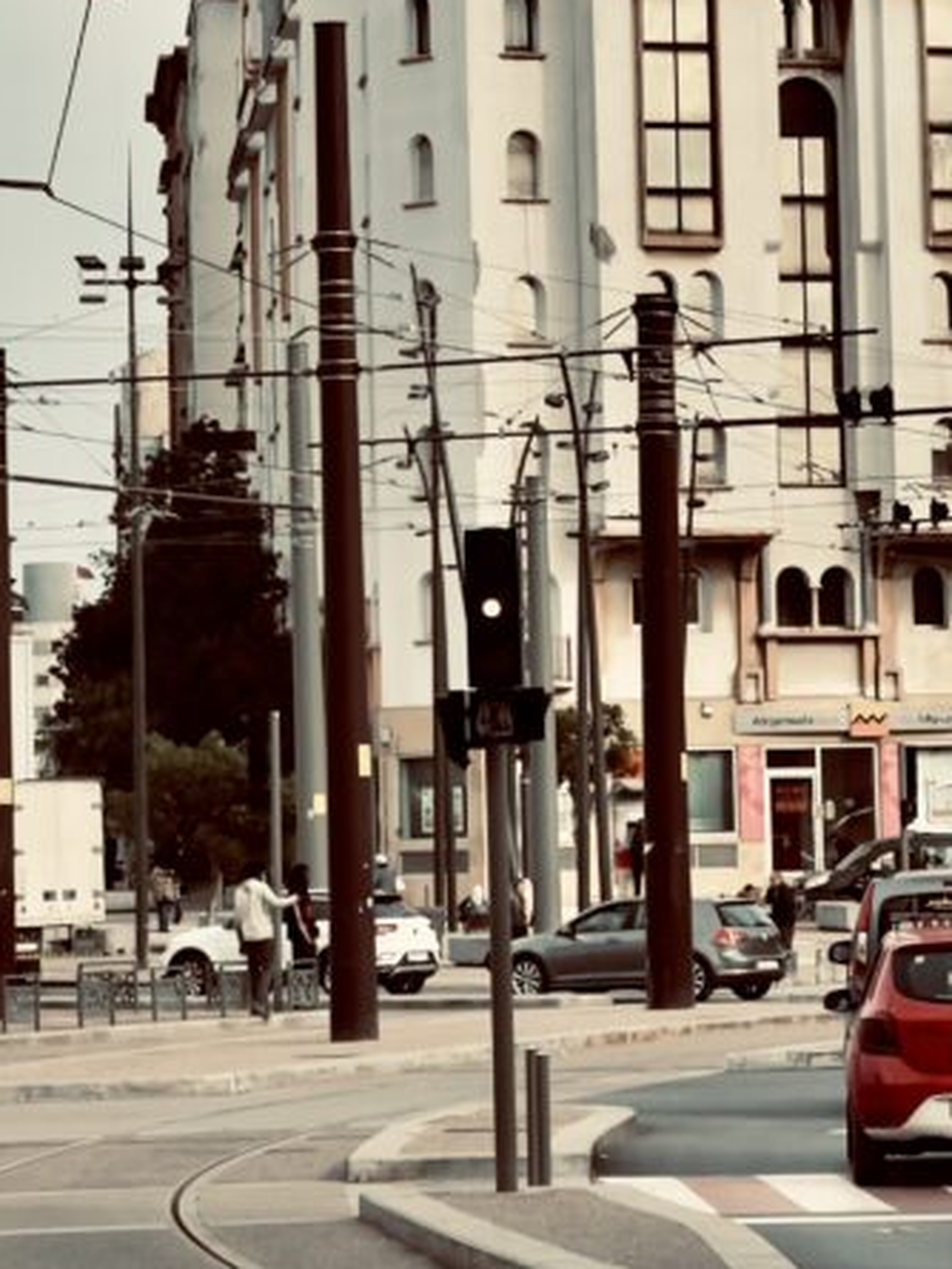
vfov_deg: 11.1
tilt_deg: +7.6
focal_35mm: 177
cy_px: -29
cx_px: 542
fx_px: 6487
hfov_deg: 8.4
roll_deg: +1.6
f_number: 2.8
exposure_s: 1/1085
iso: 32
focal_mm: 9
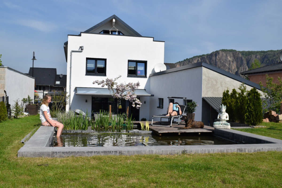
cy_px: 94
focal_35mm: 36
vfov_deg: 36.9
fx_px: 282
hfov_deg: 53.1
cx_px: 141
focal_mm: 24
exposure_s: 1/500
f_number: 11
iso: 200
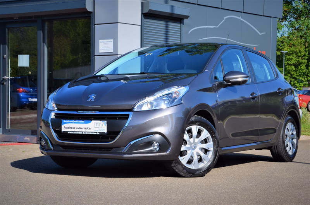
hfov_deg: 27.0
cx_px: 155
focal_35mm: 75
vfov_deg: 18.1
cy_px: 102
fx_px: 645
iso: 125
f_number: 11
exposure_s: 1/125
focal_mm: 50
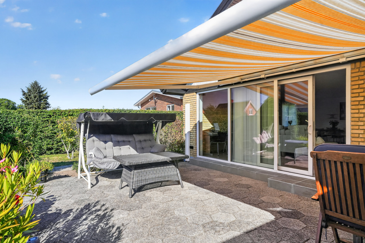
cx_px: 182
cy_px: 122
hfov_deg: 78.6
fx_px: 223
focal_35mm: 22
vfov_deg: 57.2
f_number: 8
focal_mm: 22
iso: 640
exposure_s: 1/640
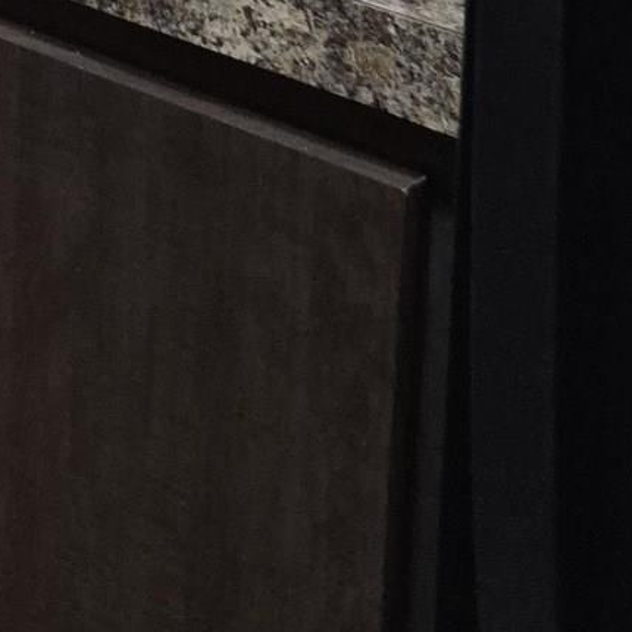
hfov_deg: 13.8
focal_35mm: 109
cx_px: -598
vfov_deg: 13.1
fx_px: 2251
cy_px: -754
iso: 800
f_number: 1.8
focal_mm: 5.4
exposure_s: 1/120
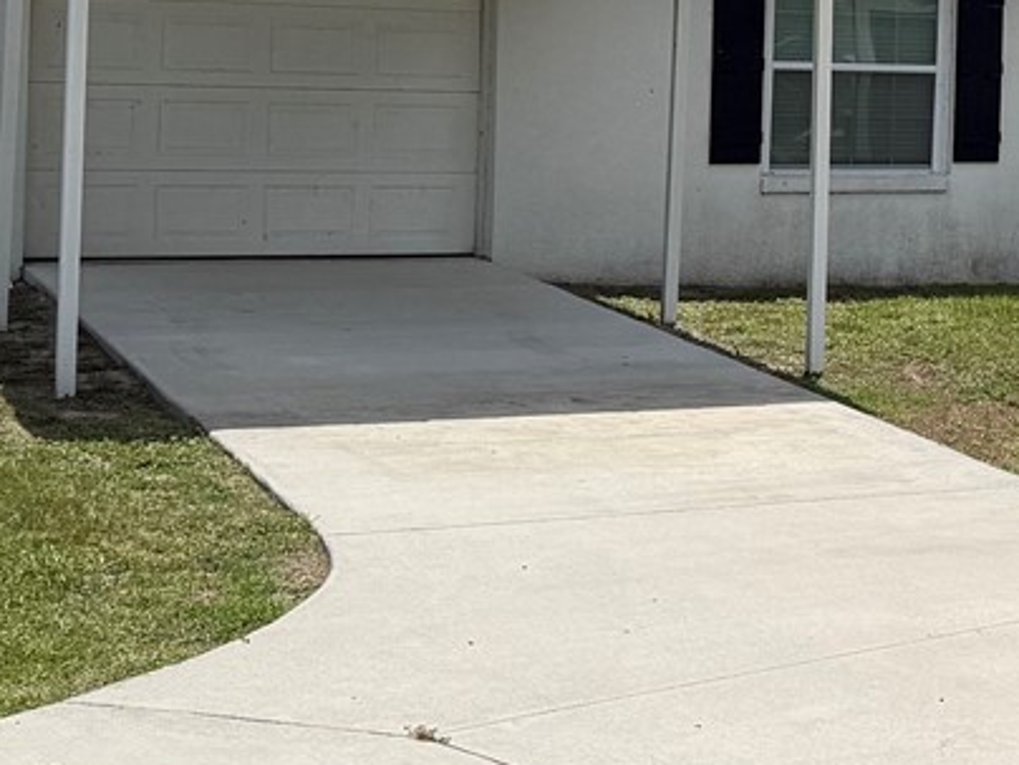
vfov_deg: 15.4
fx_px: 2797
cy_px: 50
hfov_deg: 18.2
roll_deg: -1.6
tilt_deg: +0.4
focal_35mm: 95
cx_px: 1561
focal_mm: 6.76
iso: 80
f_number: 1.78
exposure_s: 1/8130
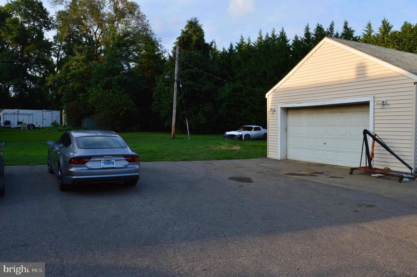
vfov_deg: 43.5
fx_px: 347
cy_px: 138
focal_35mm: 30
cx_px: 208
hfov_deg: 62.0
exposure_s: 1/200
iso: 400
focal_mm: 20
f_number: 10
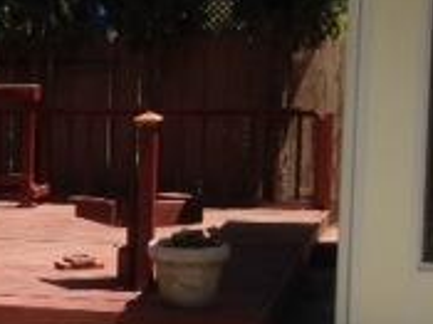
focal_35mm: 121
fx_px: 1513
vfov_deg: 12.2
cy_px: 228
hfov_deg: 15.0
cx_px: -233
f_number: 2.4
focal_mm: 4.12
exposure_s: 1/874
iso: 50
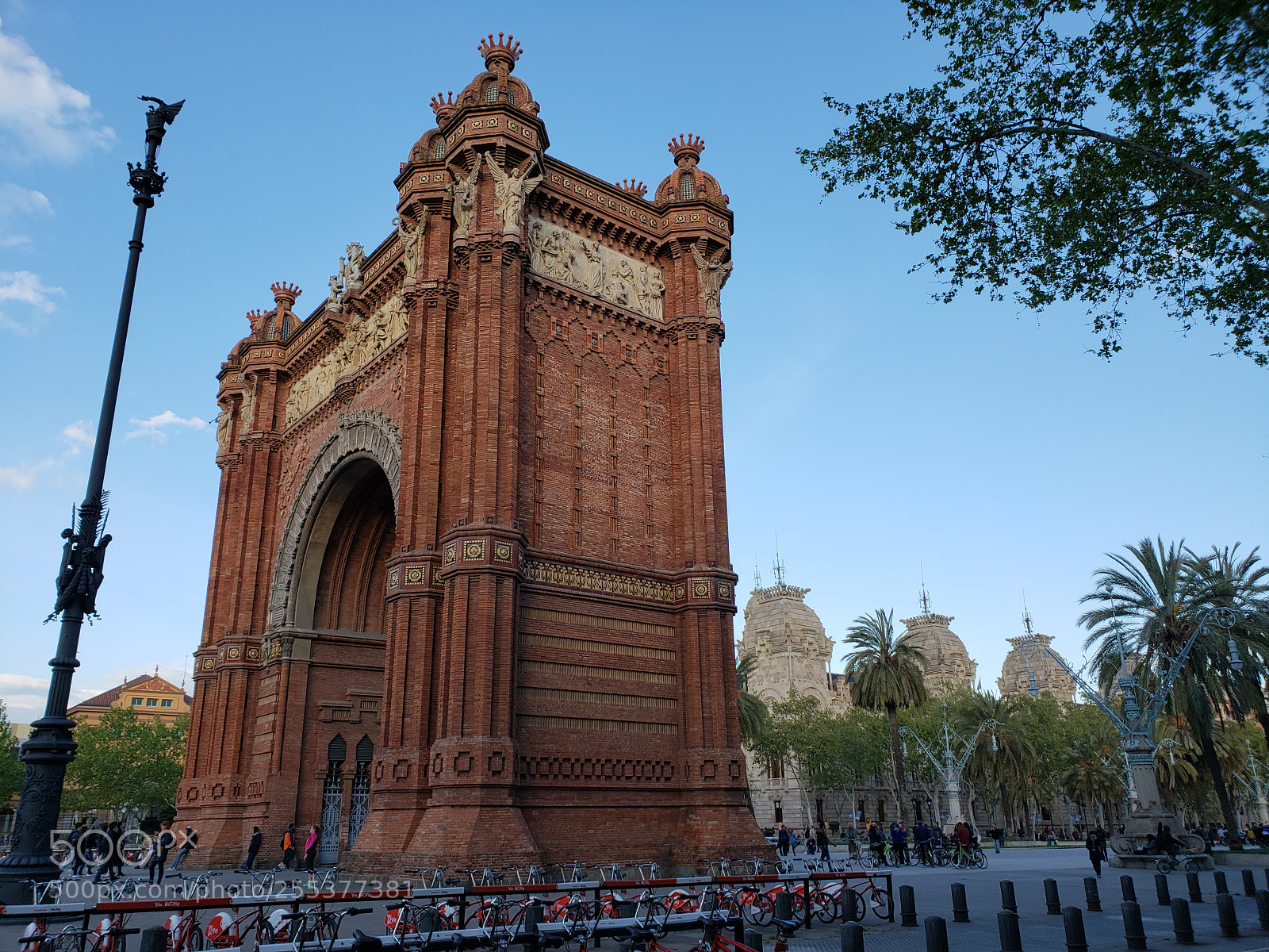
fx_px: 953
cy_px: 476
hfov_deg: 67.3
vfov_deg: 53.1
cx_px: 634
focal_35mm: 26
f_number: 2.4
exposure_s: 1/521
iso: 50
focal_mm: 4.3
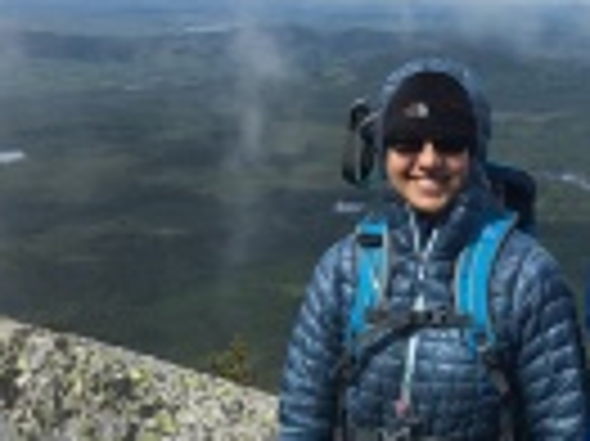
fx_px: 1379
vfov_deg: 17.8
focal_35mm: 81
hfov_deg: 24.0
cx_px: 410
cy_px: 22
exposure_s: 1/2198
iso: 25
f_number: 2.2
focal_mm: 4.15
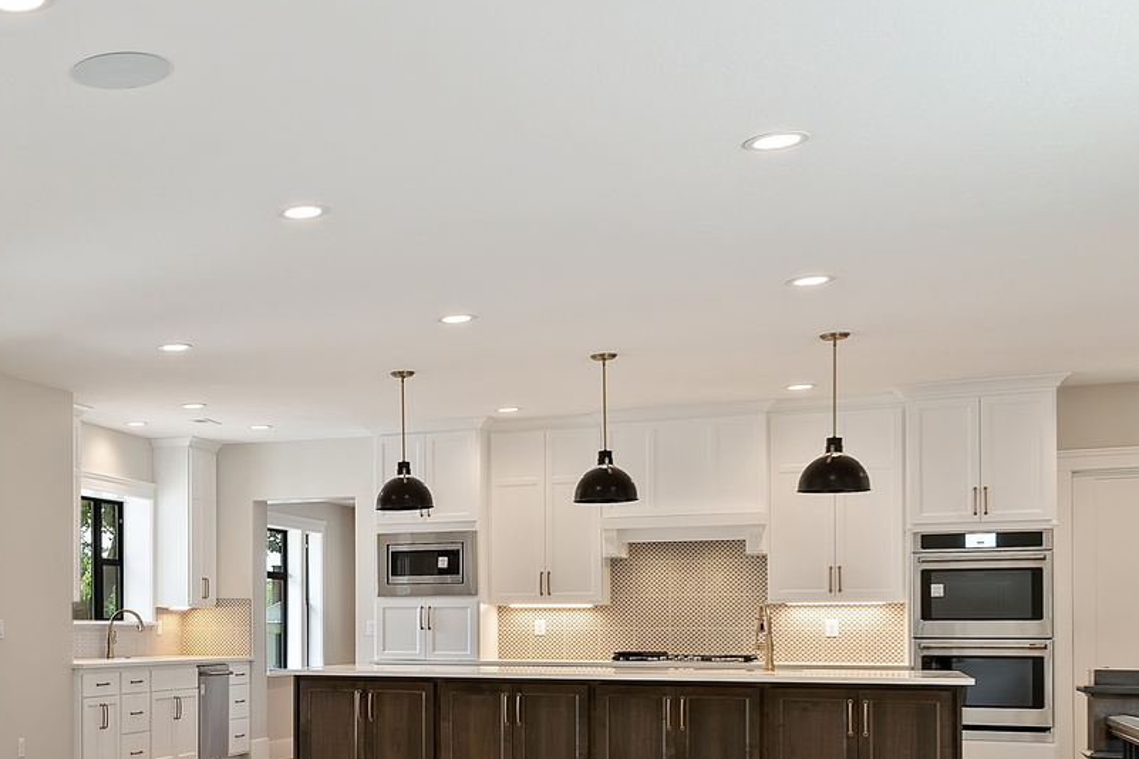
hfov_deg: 37.8
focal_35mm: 46
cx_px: -17
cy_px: 635
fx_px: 1455
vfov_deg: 28.5
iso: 100
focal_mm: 18
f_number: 9
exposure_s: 1/4
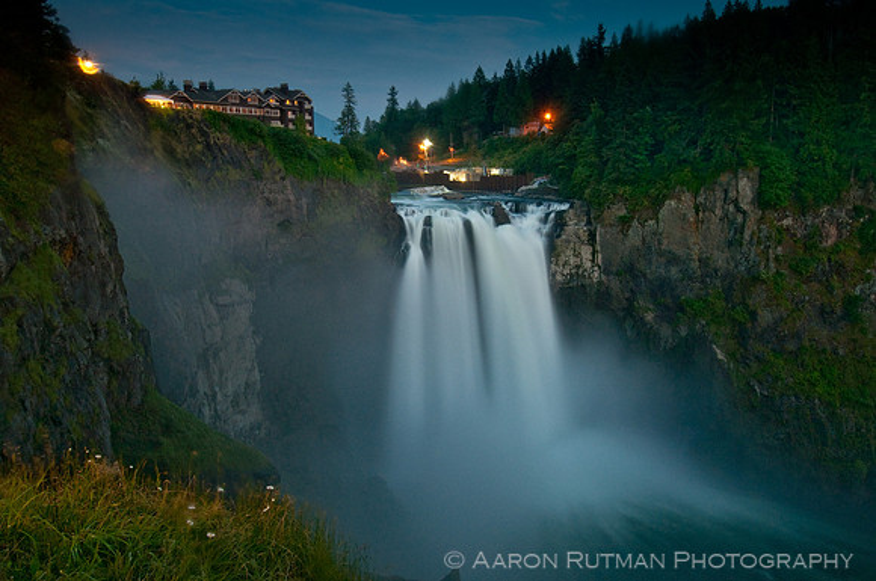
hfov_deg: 67.5
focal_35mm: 27
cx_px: 438
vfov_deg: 47.8
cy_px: 290
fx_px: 656
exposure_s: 15
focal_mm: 18
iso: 200
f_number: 11
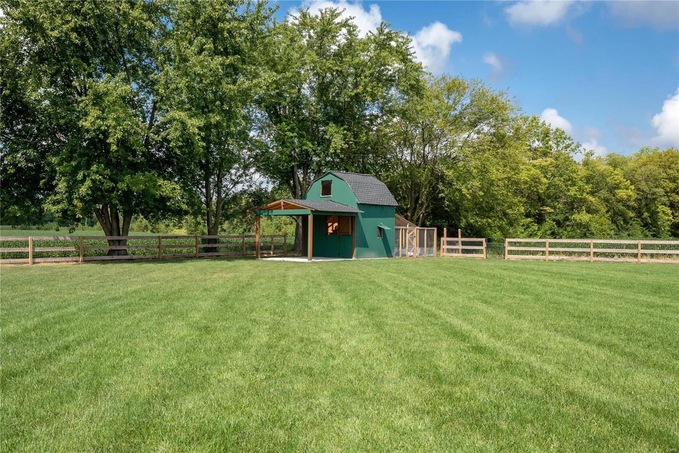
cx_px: 340
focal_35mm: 36
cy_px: 226
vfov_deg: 36.9
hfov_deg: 53.1
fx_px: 679
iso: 400
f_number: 8
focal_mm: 18
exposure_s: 1/640
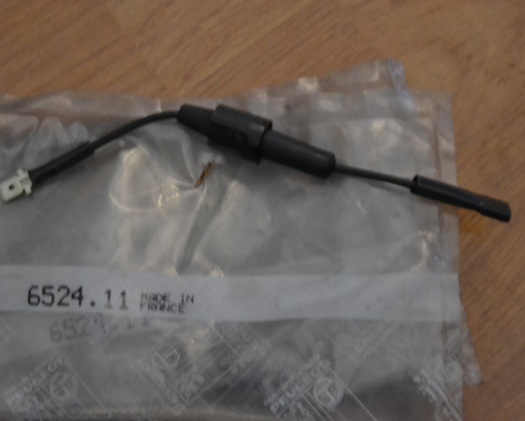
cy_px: 212
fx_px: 1548
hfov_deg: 19.2
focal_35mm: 100
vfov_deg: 15.5
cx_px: 234
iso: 3200
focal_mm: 55
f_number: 5.6
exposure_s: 1/6
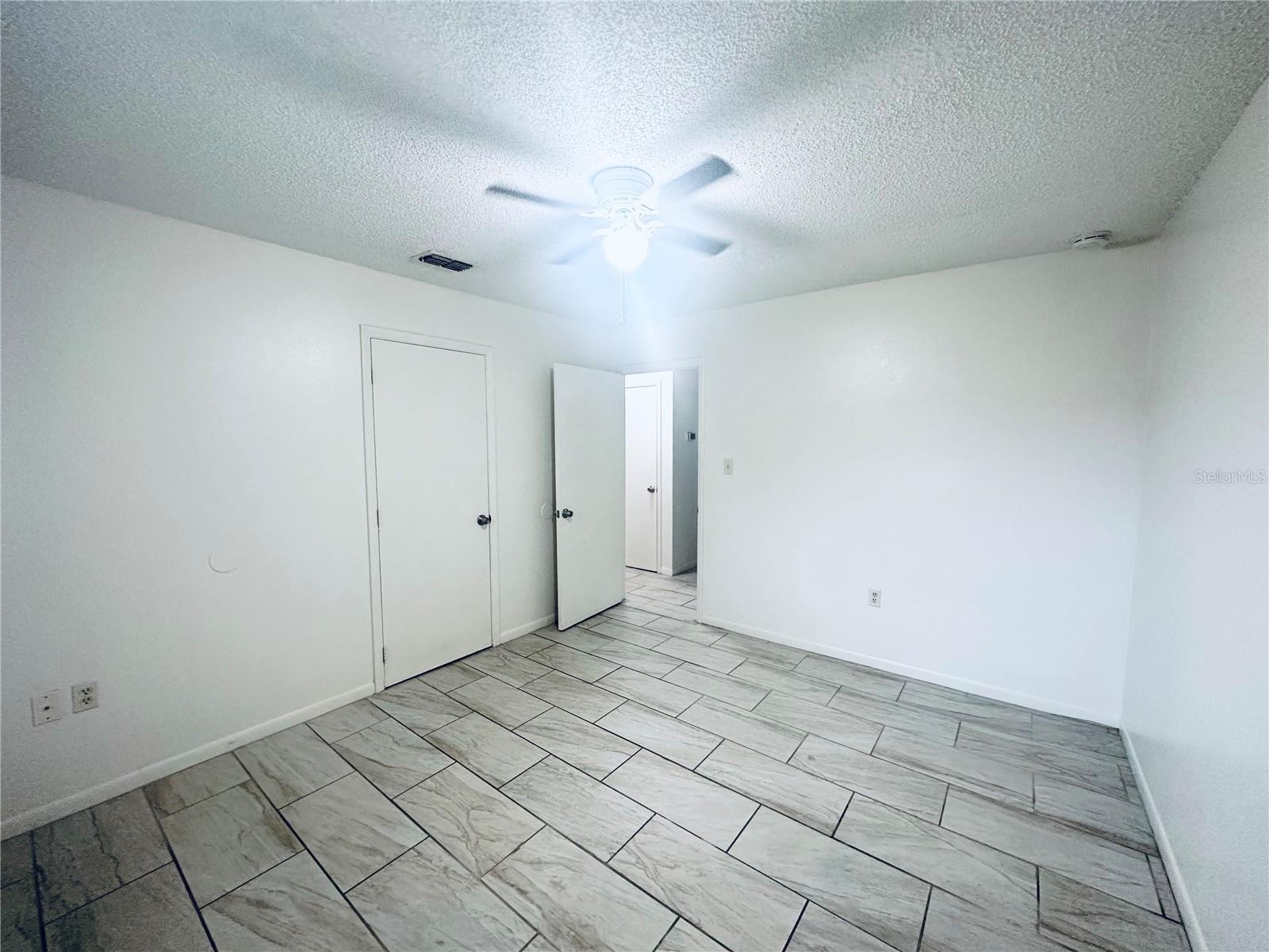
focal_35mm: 14
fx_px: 513
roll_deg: -0.4
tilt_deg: -5.0
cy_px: 476
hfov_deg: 102.1
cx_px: 634
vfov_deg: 85.7
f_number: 2.2
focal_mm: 2.22
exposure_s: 1/60
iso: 200
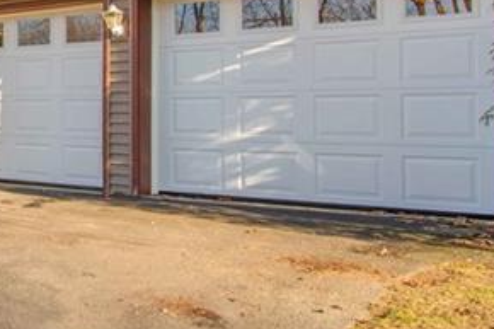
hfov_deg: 29.9
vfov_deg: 24.3
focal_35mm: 53
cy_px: -2
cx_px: -148
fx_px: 727
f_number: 5.6
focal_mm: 10
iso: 125
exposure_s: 1/100
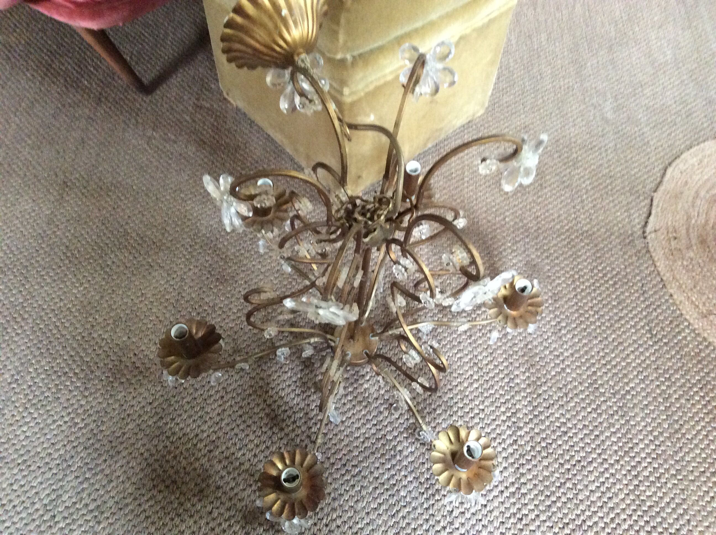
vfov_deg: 44.1
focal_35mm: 32
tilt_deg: -57.5
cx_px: 358
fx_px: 661
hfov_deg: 56.9
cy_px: 268
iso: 320
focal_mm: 3.3
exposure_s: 1/20
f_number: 2.4
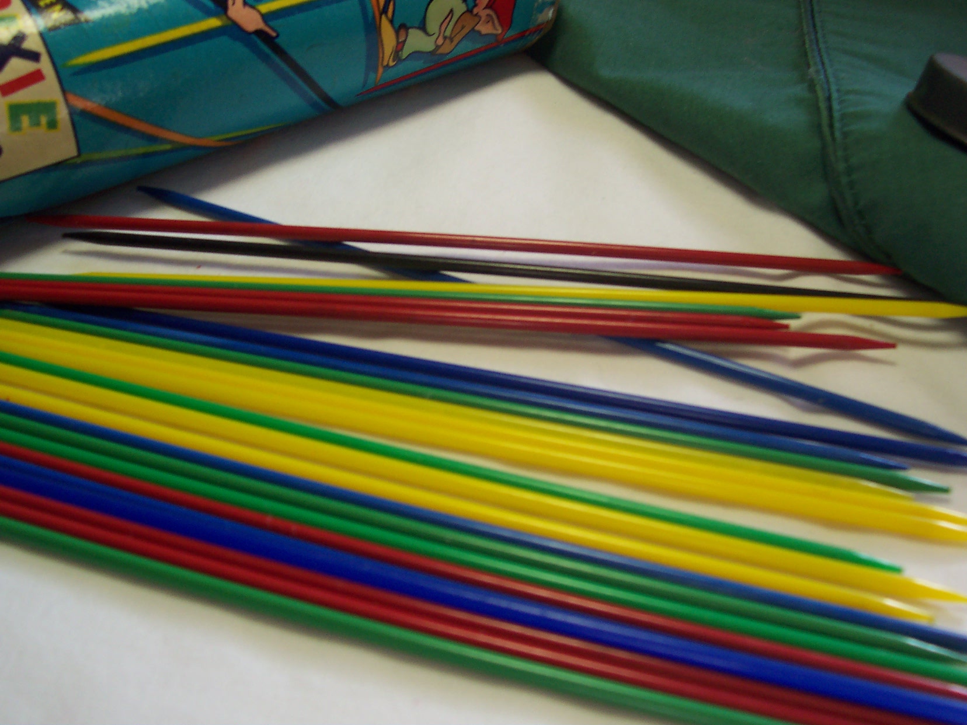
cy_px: 362
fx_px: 1034
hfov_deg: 50.1
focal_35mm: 37
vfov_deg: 38.7
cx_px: 484
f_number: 2.8
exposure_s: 1/90
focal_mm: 5.6
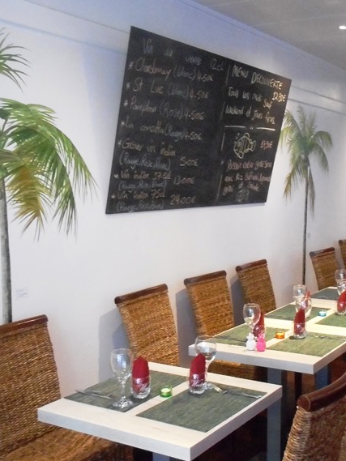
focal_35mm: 45
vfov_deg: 42.0
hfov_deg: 31.9
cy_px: 260
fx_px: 599
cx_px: 230
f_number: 3.7
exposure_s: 1/8
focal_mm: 4.5
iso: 640
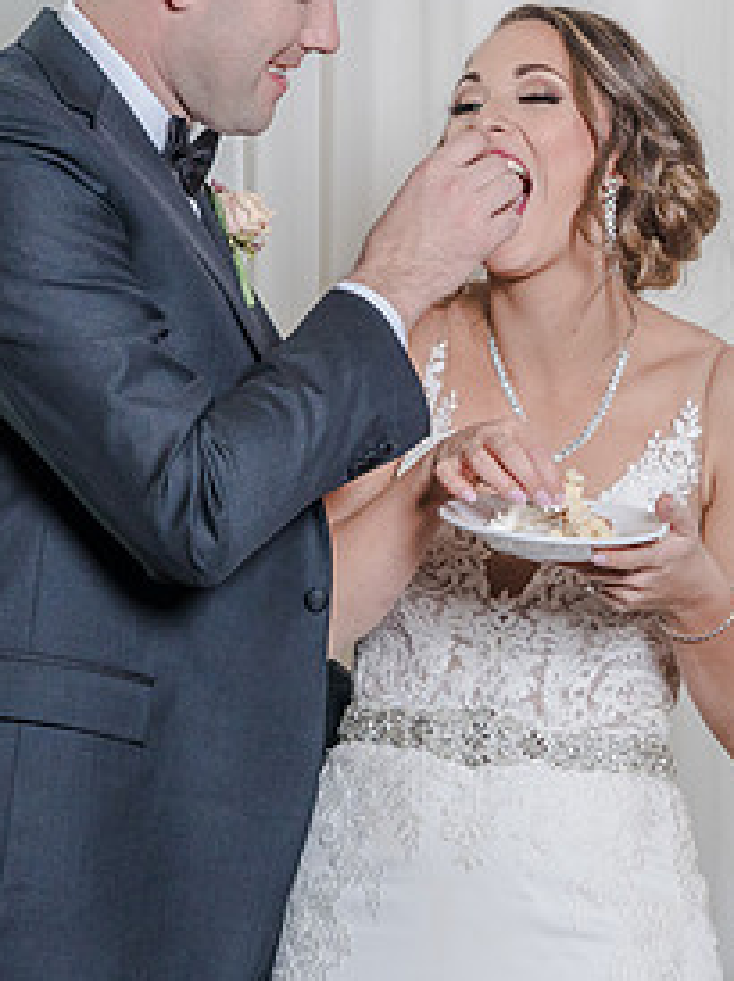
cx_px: 657
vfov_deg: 12.4
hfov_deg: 9.3
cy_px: 390
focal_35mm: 159
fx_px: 4502
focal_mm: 72
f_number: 5.6
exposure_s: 1/100
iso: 2000
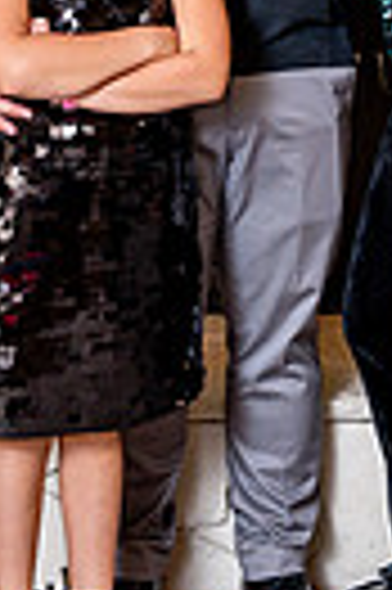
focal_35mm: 124
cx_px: 415
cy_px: -131
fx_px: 2031
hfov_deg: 10.9
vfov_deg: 15.9
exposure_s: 1/200
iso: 500
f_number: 5
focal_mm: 36
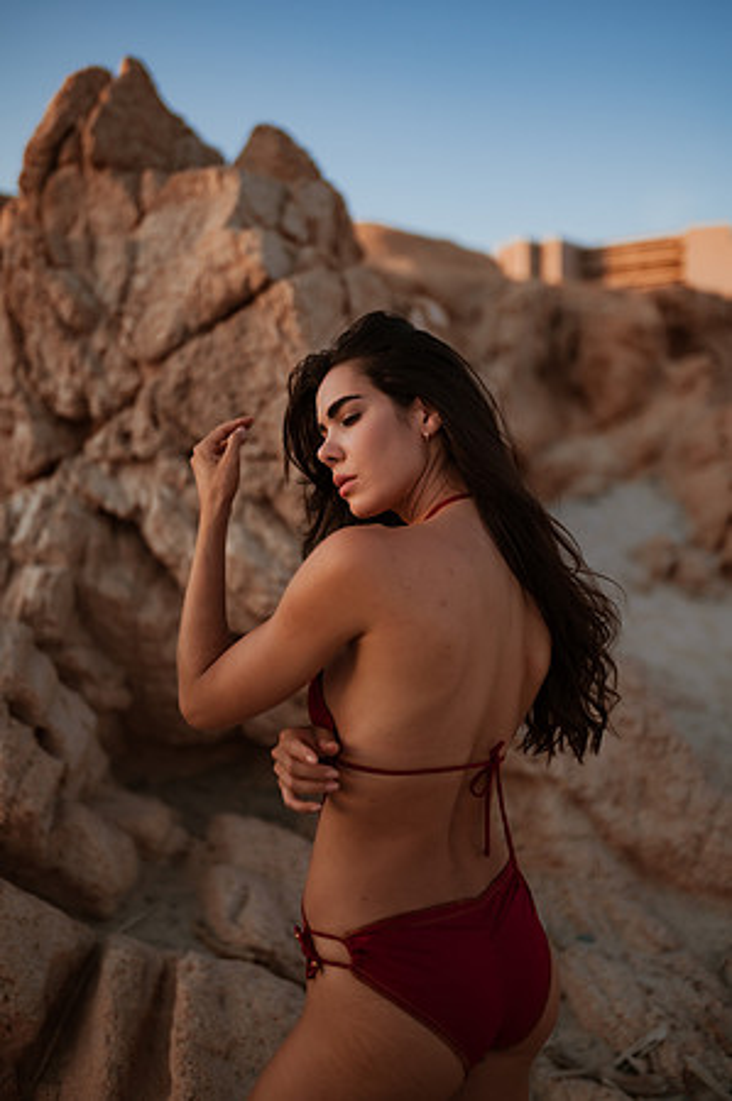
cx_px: 366
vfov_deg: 54.5
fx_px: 1070
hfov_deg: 37.8
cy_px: 550
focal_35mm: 35
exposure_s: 1/2500
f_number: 1.4
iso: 100
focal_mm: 35
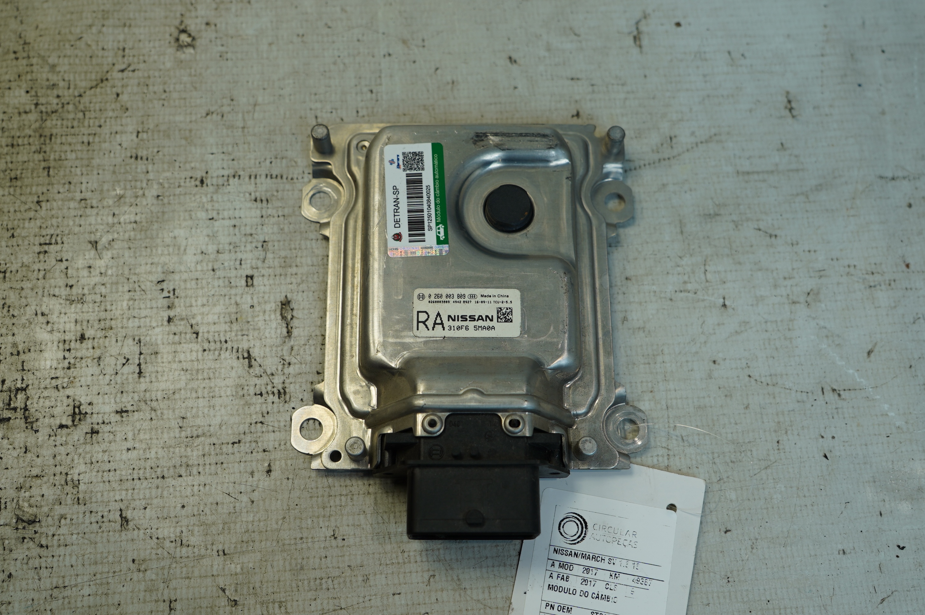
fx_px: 1001
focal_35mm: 39
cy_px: 308
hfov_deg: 49.6
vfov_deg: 34.1
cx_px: 462
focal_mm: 26
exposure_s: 1/60
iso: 100
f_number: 4
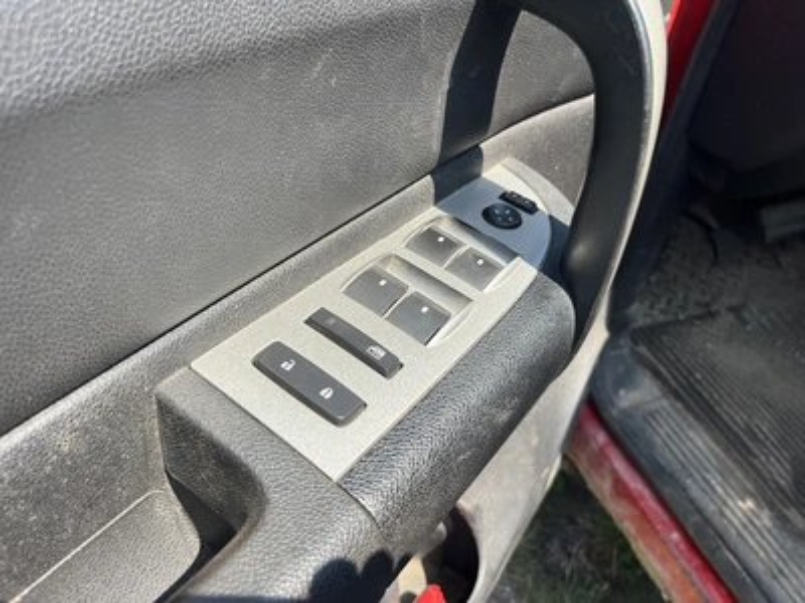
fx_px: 605
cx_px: 402
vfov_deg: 53.1
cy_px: 302
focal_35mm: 26
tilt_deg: -45.7
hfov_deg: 67.3
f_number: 1.6
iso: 50
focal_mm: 5.1
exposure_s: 1/1046
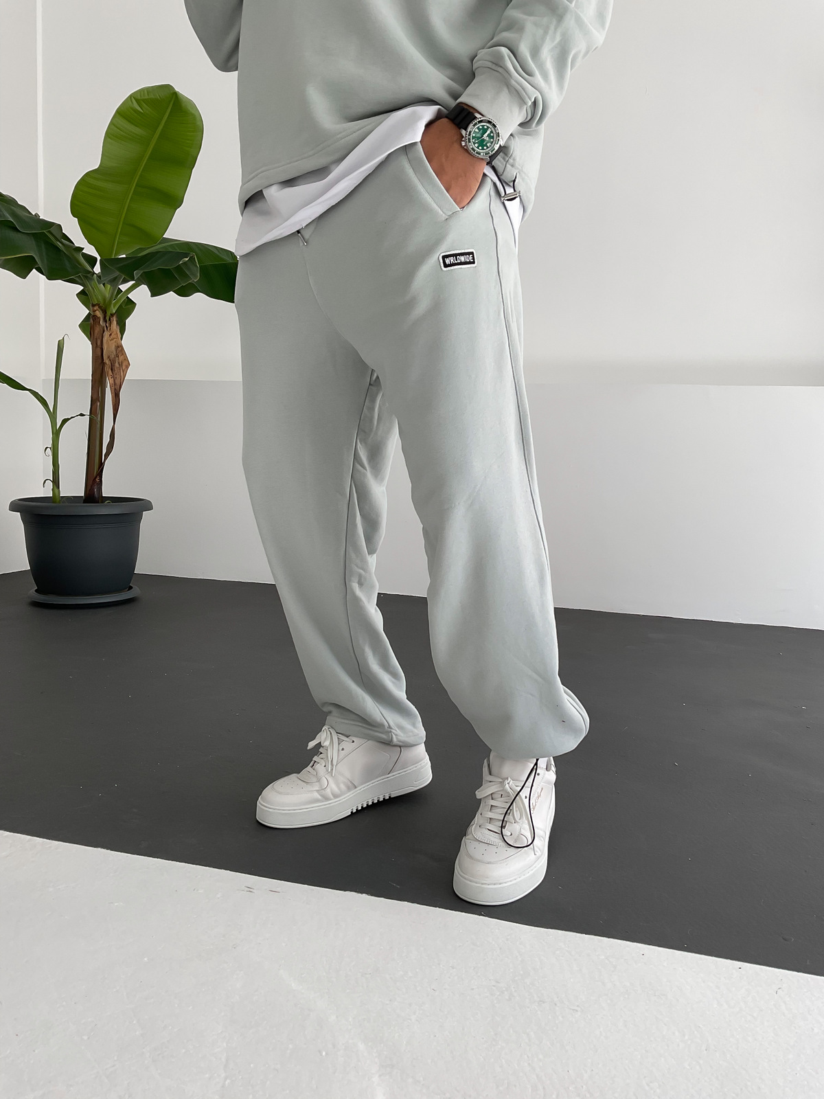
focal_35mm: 29
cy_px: 550
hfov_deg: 48.2
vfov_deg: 61.7
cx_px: 412
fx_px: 920
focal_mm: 3
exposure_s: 1/140
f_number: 1.8
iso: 16
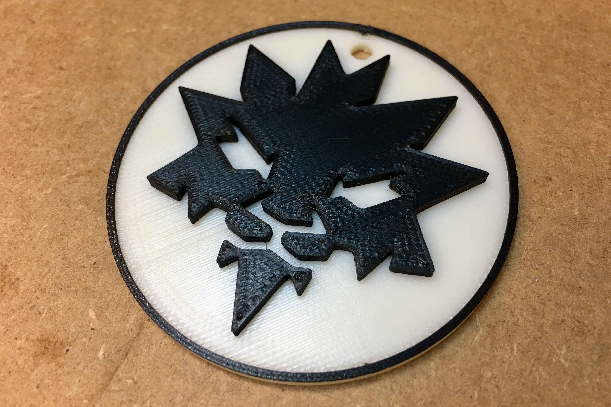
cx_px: 302
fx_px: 526
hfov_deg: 60.3
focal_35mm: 31
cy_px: 199
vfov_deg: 42.3
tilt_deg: -62.2
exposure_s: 1/33
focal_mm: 4.15
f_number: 2.2
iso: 40
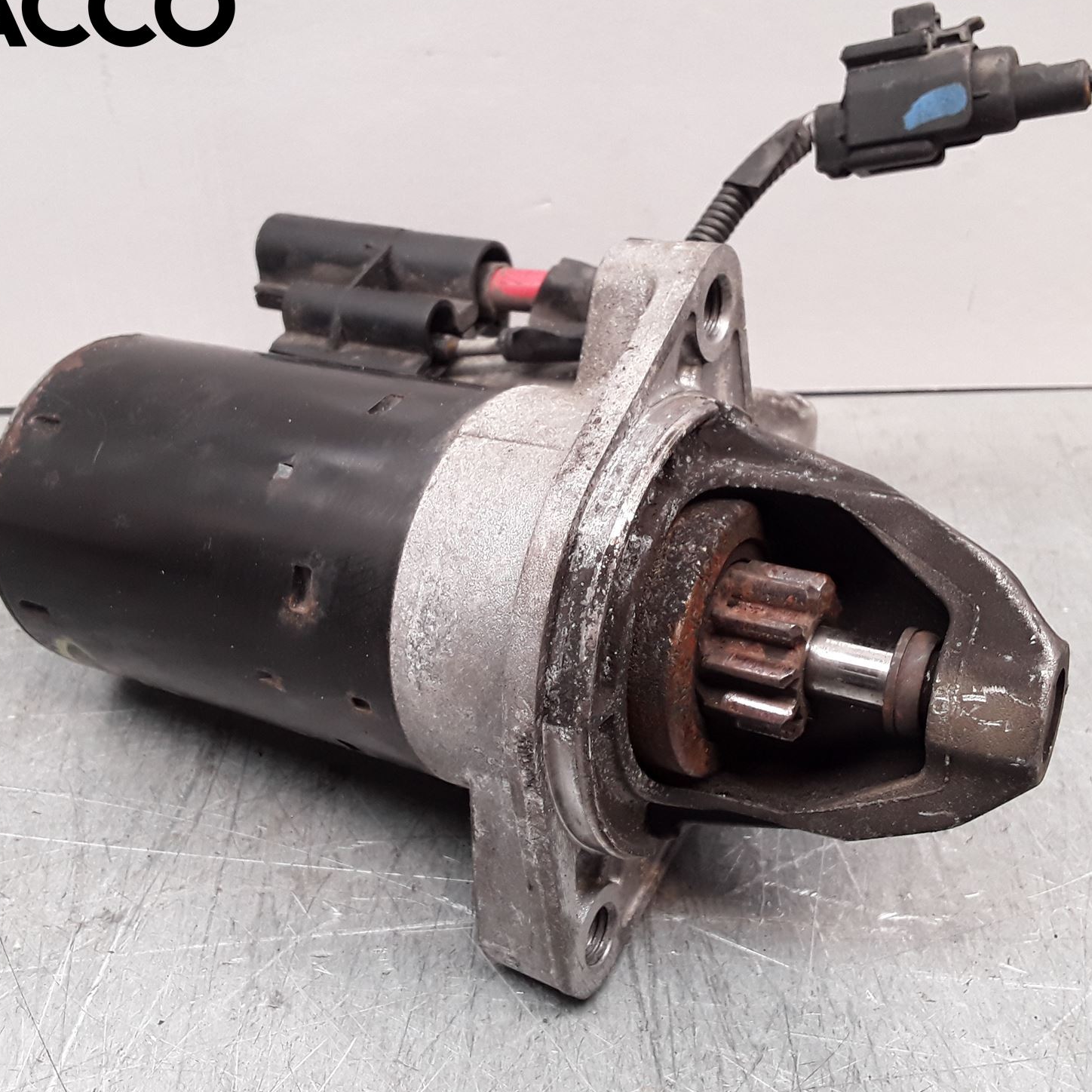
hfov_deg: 47.2
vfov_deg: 47.2
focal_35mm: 35
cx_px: 544
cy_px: 544
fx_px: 1249
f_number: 1.9
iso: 64
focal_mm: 2.91
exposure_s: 1/50
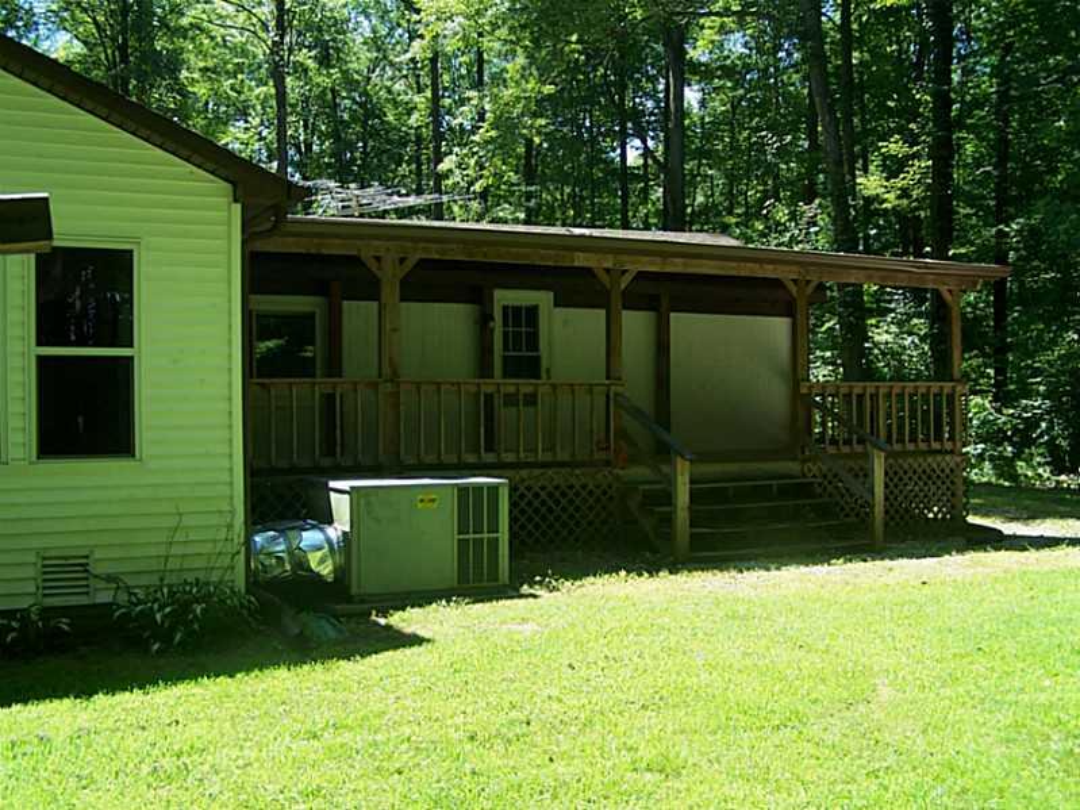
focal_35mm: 38
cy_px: 405
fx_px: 1185
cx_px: 540
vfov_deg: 37.7
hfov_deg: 49.0
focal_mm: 6.3
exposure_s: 1/250
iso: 80
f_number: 2.8
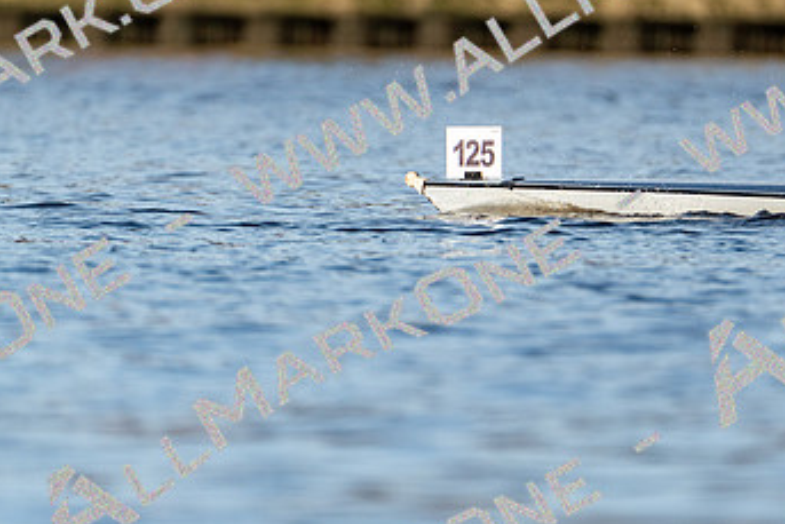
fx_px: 22119
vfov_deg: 1.4
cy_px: 212
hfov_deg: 2.0
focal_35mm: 1014
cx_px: 513
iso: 640
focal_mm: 600
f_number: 6.3
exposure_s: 1/2000
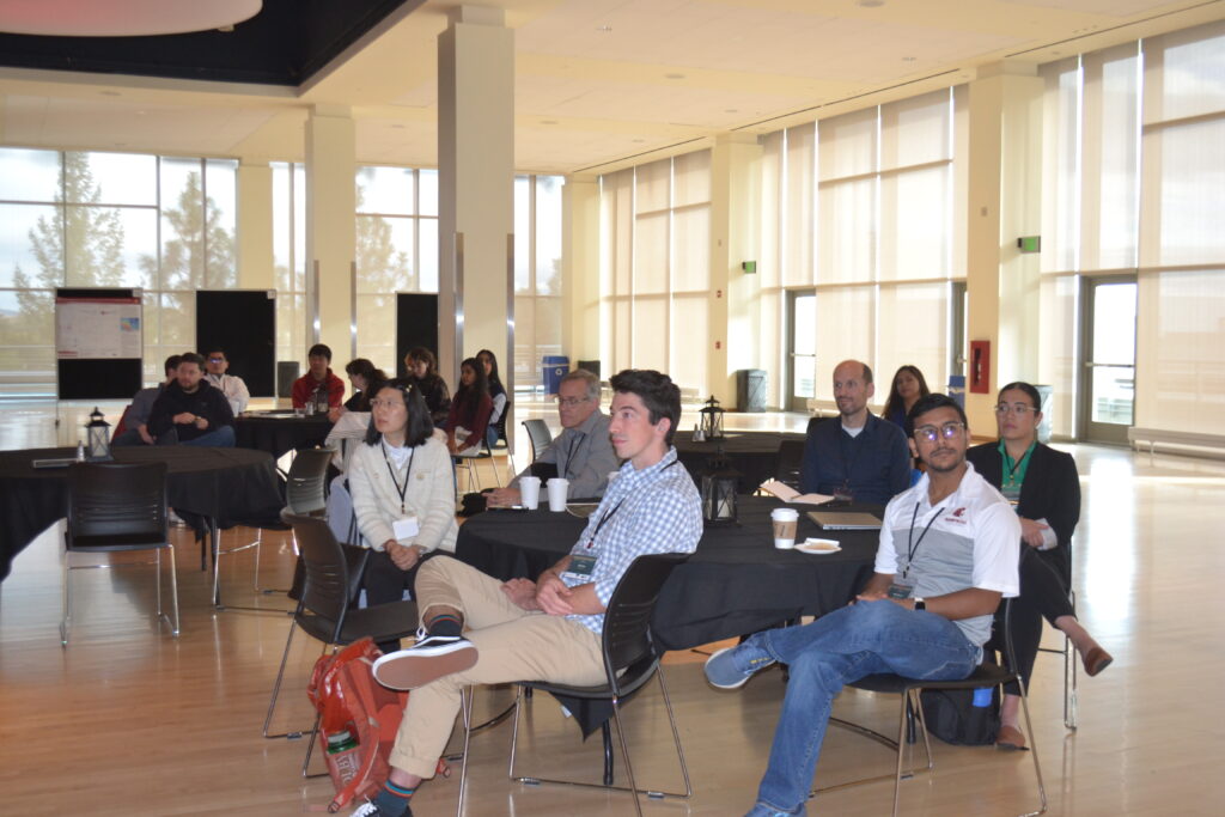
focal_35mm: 39
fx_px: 1327
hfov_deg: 49.5
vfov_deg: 34.2
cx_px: 612
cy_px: 408
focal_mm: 26
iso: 800
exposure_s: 1/60
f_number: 4.2
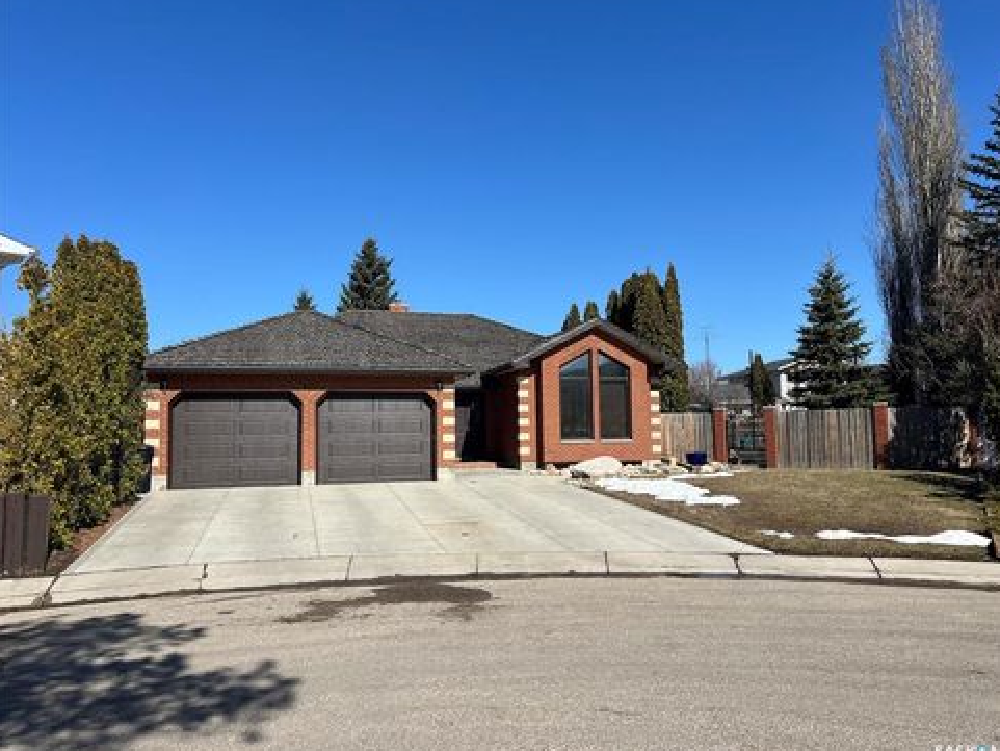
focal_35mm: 27
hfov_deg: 65.3
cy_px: 369
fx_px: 780
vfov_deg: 51.4
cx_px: 516
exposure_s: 1/5587
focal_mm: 5.7
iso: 50
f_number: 1.5
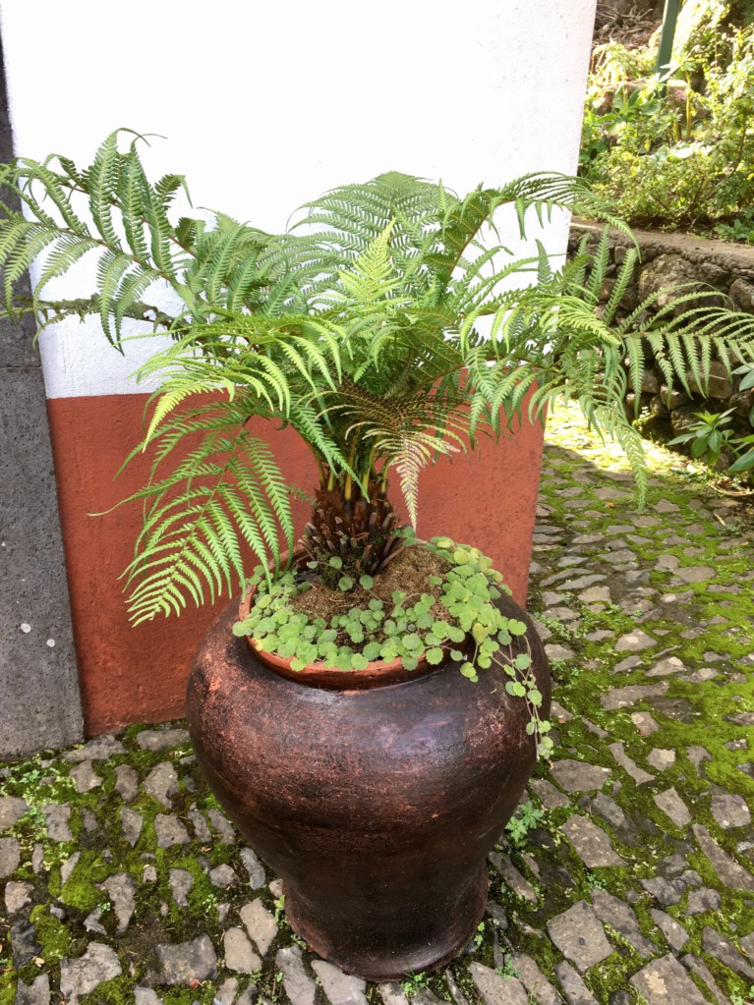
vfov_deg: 61.7
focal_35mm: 29
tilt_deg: -22.1
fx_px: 842
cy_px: 502
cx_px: 377
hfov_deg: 48.2
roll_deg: -2.4
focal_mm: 4.15
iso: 40
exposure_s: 1/100
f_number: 2.2
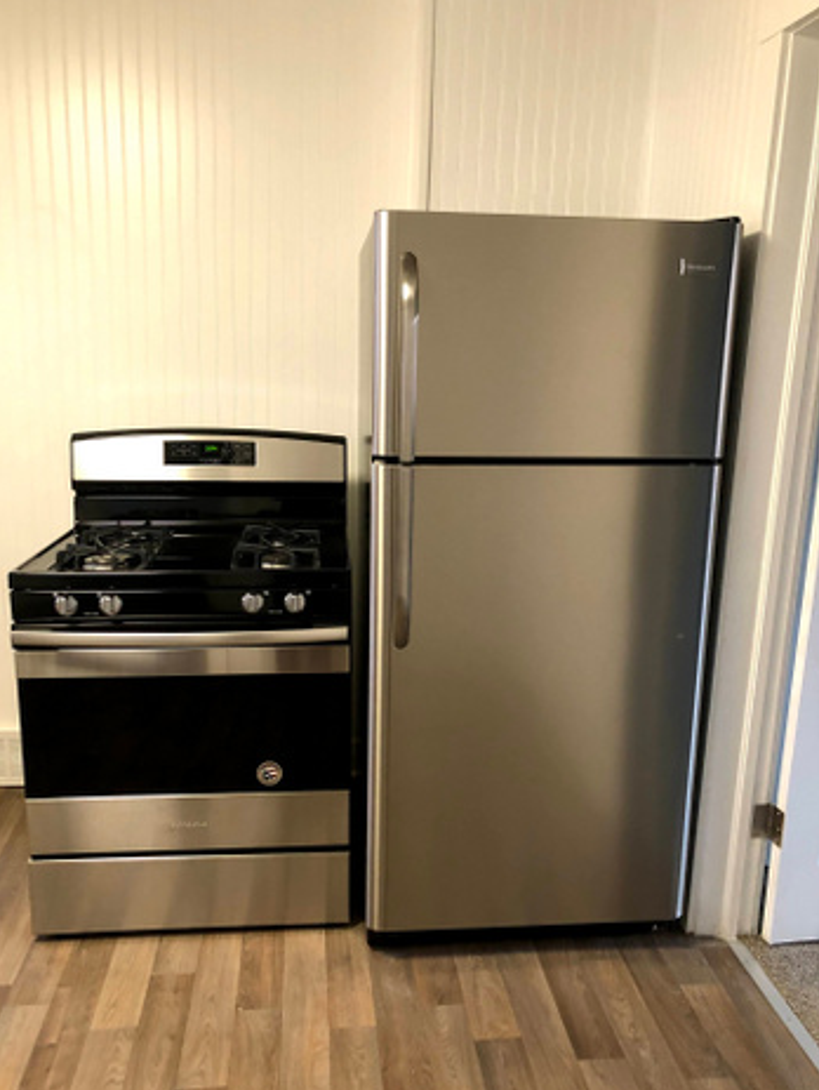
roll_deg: -2.1
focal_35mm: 29
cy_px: 558
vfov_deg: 61.6
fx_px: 914
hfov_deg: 48.3
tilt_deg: -13.2
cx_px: 398
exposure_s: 1/15
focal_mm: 4
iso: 64
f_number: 1.8
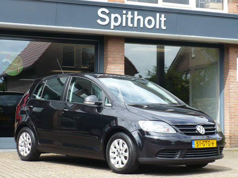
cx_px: 119
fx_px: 612
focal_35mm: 89
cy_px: 89
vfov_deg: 16.6
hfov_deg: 22.0
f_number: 3.1
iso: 100
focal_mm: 9.9
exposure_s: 1/320
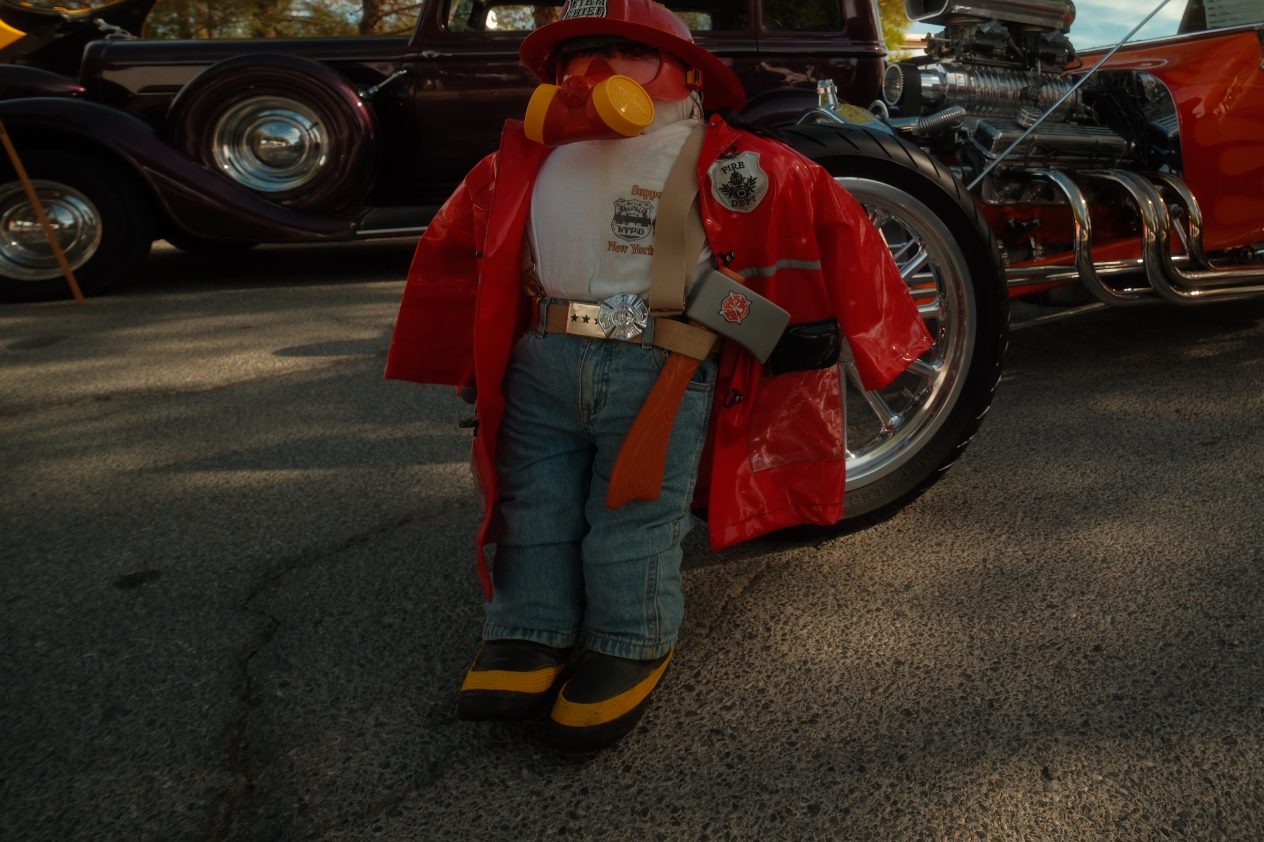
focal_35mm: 22
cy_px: 184
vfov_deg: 53.9
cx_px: 934
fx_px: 772
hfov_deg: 73.6
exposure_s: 1/250
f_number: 5.6
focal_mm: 9
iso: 125
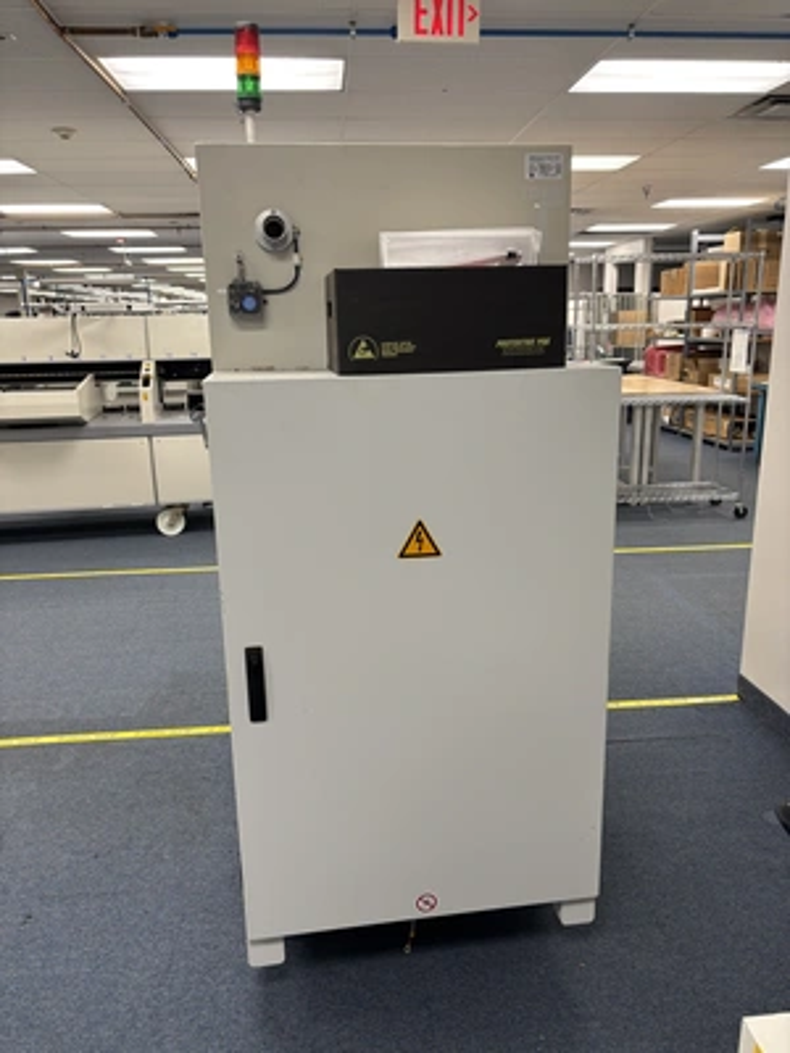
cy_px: 526
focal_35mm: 26
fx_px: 791
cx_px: 395
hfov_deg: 53.1
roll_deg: +0.6
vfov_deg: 67.3
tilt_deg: -14.6
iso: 80
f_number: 1.6
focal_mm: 5.96
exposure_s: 1/60
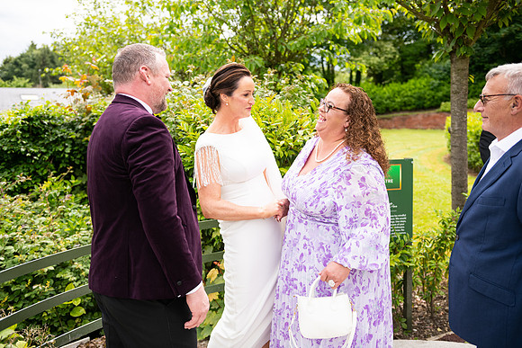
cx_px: 261
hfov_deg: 54.4
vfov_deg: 37.9
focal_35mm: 35
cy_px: 174
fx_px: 508
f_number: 3.5
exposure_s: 1/1600
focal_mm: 35
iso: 250
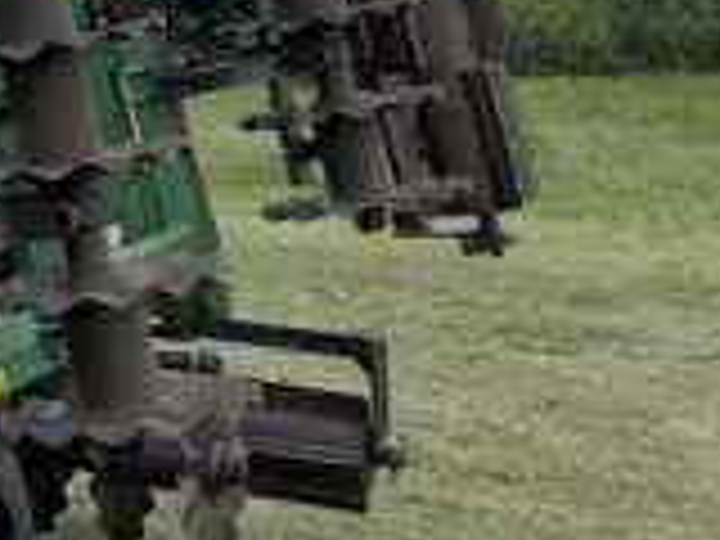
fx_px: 2163
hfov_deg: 15.6
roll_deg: -0.4
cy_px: -212
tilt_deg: +6.9
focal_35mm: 104
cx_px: -648
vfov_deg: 13.6
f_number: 1.6
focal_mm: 5.1
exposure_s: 1/1098
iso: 32
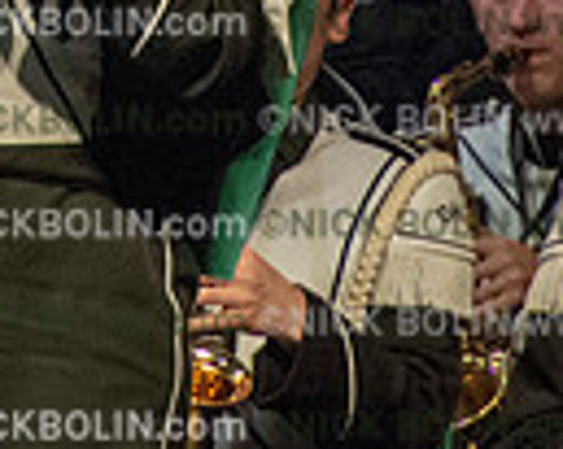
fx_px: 28155
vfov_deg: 0.9
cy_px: -283
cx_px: -92
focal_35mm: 1691
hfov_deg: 1.1
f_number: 5.6
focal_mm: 400
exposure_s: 1/320
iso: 8000
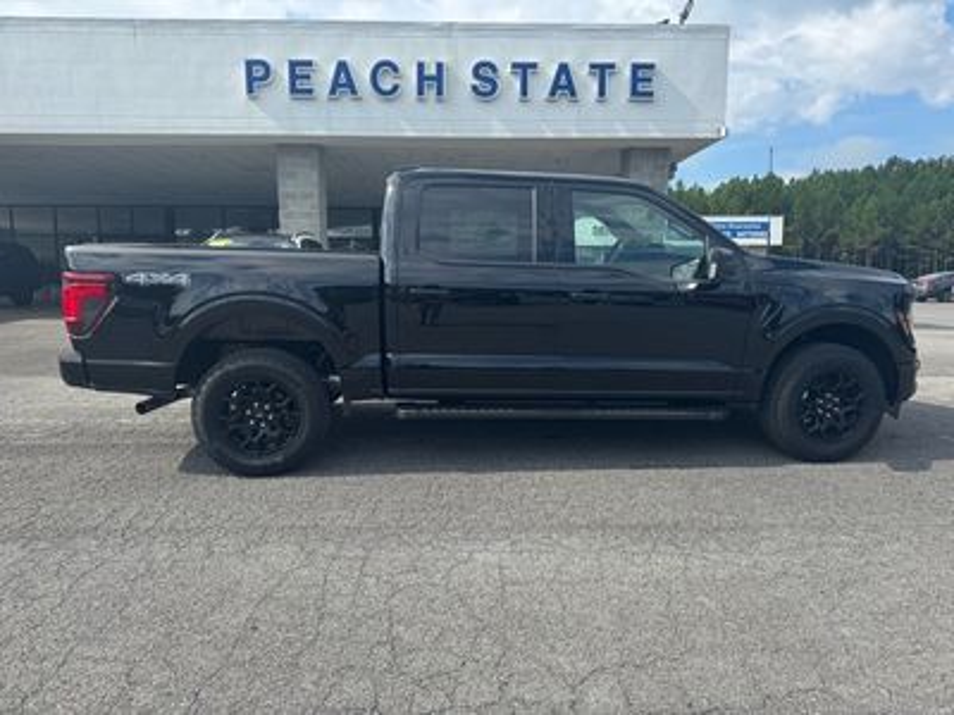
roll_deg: +0.3
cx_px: 477
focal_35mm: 24
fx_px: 661
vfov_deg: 56.8
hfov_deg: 71.6
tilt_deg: -6.9
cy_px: 358
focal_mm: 6.76
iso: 80
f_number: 1.78
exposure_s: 1/2959
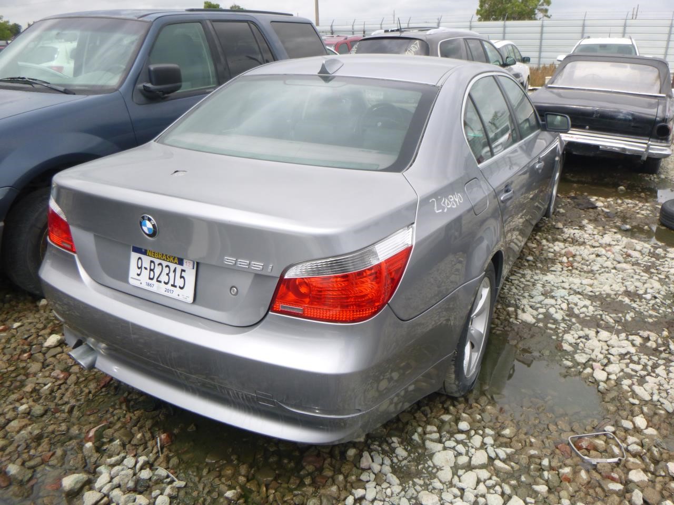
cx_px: 337
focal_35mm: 25
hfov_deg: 69.4
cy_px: 252
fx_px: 487
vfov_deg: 54.9
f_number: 3.9
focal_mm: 4.5
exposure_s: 1/400
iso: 100
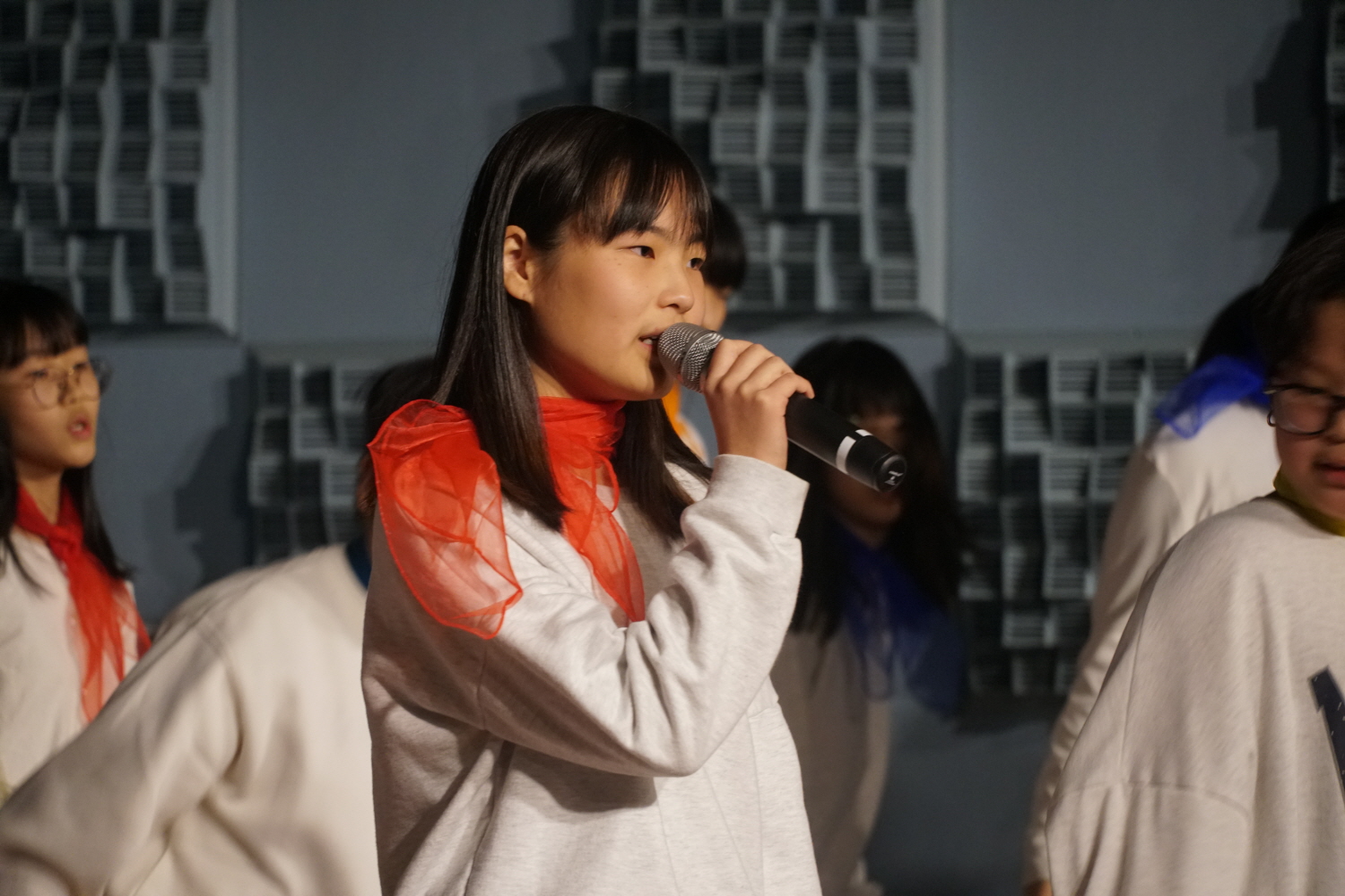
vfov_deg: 6.8
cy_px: 448
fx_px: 7565
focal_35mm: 202
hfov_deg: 10.2
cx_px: 672
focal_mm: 135
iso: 2000
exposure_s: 1/80
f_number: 5.6
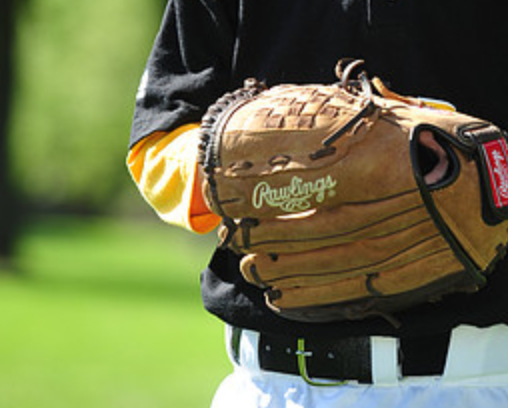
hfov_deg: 6.2
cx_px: 350
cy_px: -86
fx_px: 4668
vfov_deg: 5.0
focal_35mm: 310
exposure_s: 1/500
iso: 200
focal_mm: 145
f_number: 5
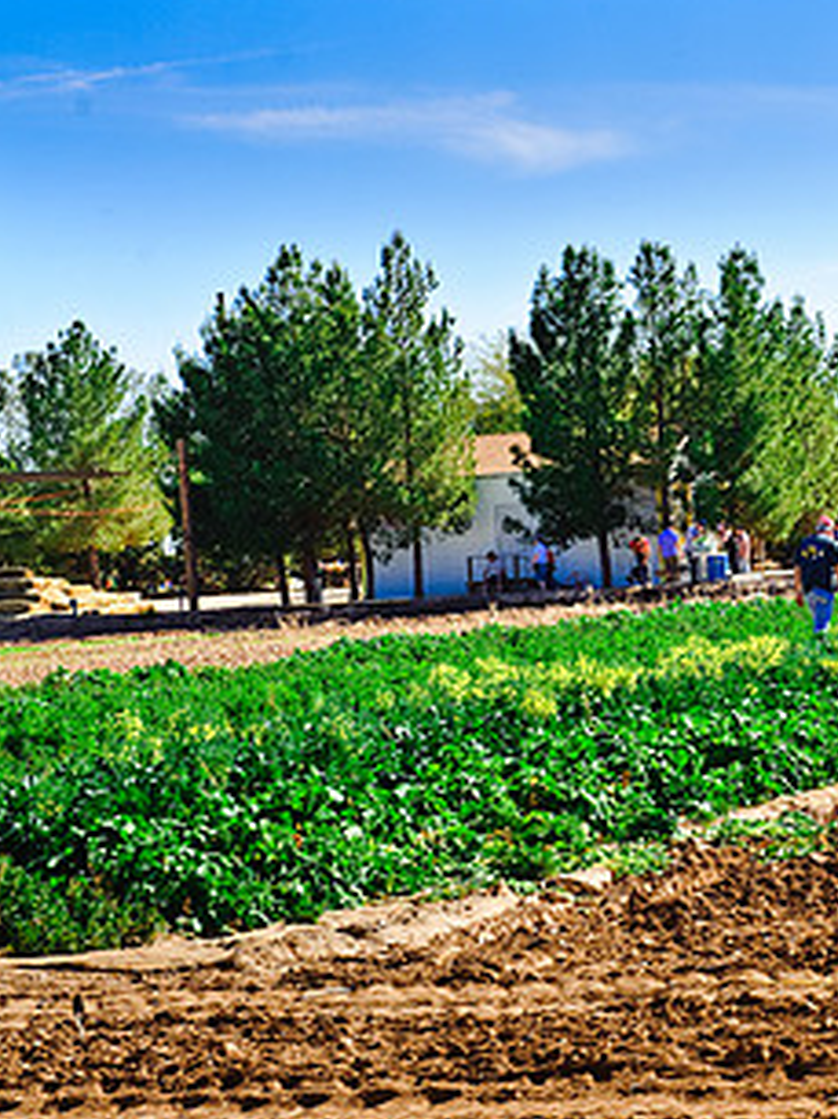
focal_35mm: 113
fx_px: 3653
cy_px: 563
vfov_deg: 17.4
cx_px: 1028
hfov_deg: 12.7
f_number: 8
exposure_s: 1/250
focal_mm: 62
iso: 200
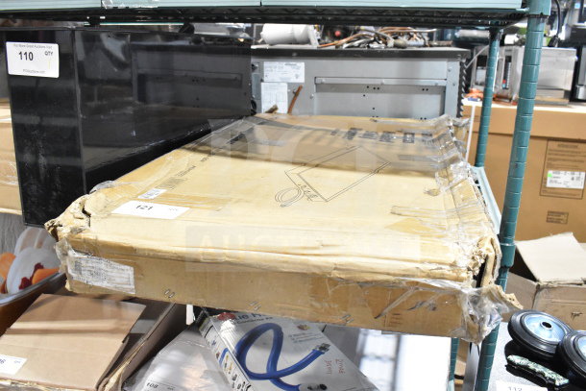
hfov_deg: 59.5
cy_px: 196
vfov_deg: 41.7
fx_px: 513
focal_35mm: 32
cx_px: 293
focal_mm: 21
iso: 6400
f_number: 7.1
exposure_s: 1/200
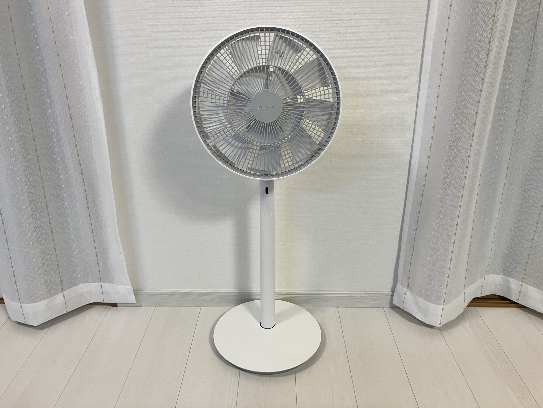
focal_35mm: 28
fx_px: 439
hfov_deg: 63.4
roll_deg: -0.1
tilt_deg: -22.3
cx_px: 272
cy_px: 204
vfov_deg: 49.7
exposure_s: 1/60
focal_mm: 3.99
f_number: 1.8
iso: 100
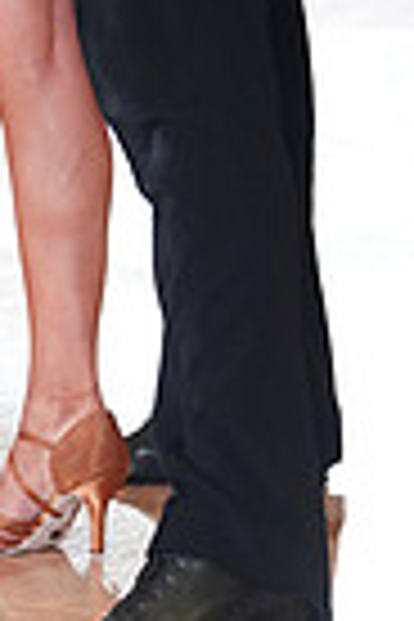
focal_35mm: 497
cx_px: -52
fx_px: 8573
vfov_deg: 4.1
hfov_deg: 2.8
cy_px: -472
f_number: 2.8
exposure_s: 1/400
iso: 1600
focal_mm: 118
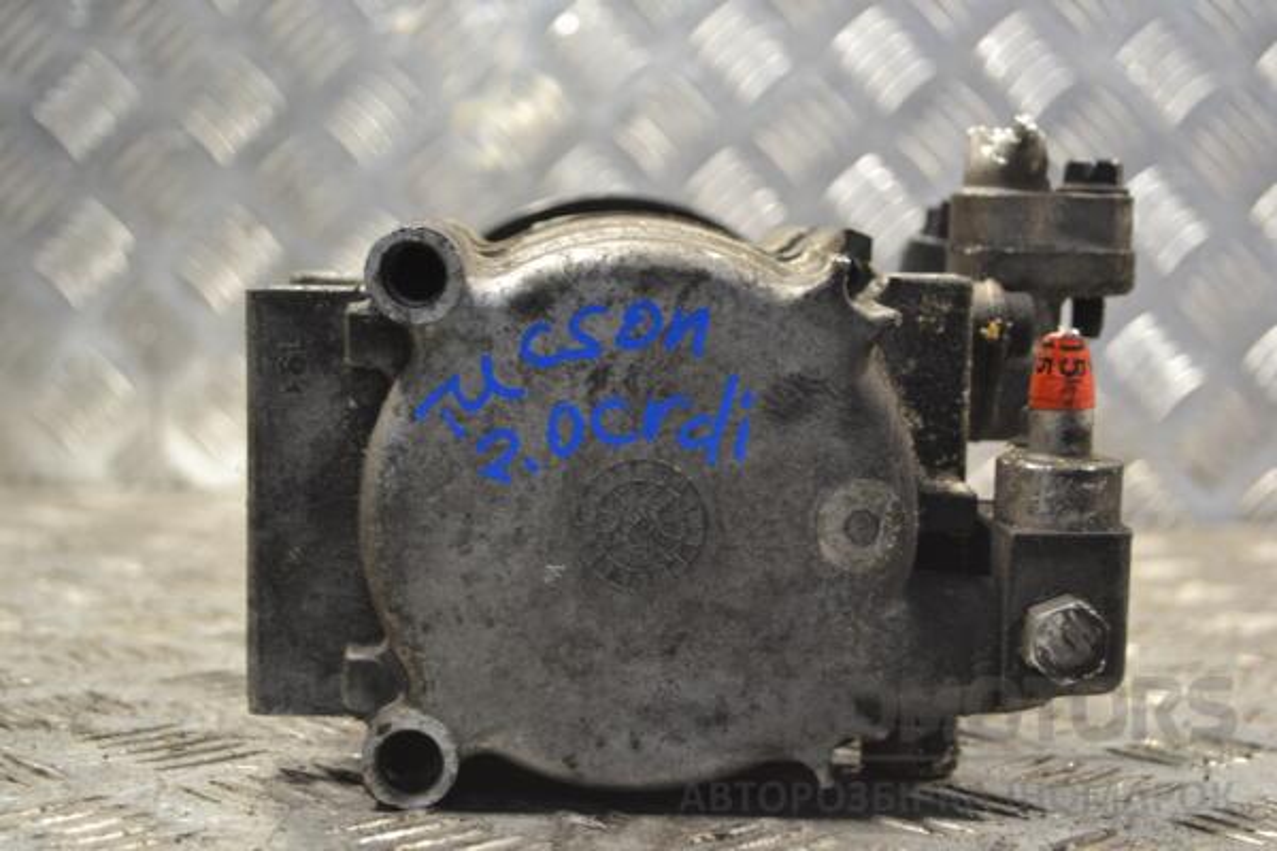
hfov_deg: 33.4
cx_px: 638
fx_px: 2128
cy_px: 426
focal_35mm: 60
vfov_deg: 22.6
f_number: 5.3
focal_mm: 40
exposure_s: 1/40
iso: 400
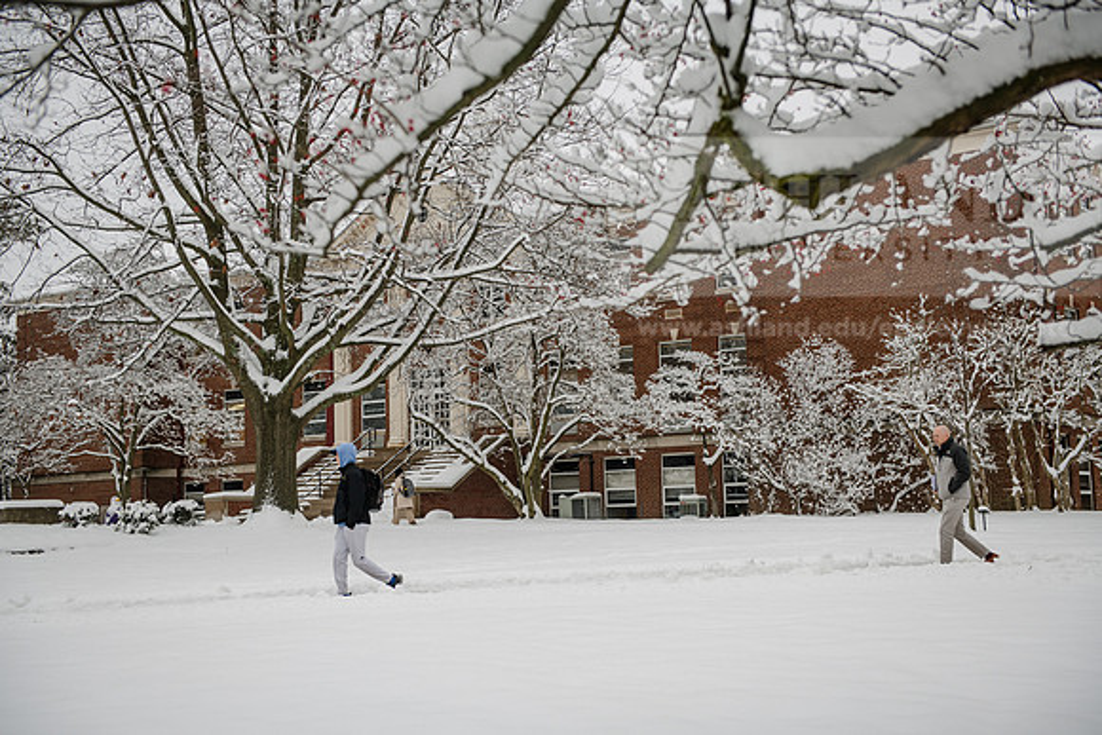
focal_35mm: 50
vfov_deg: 27.0
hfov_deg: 39.6
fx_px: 1531
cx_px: 551
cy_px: 368
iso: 250
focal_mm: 50
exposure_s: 1/400
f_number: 3.5
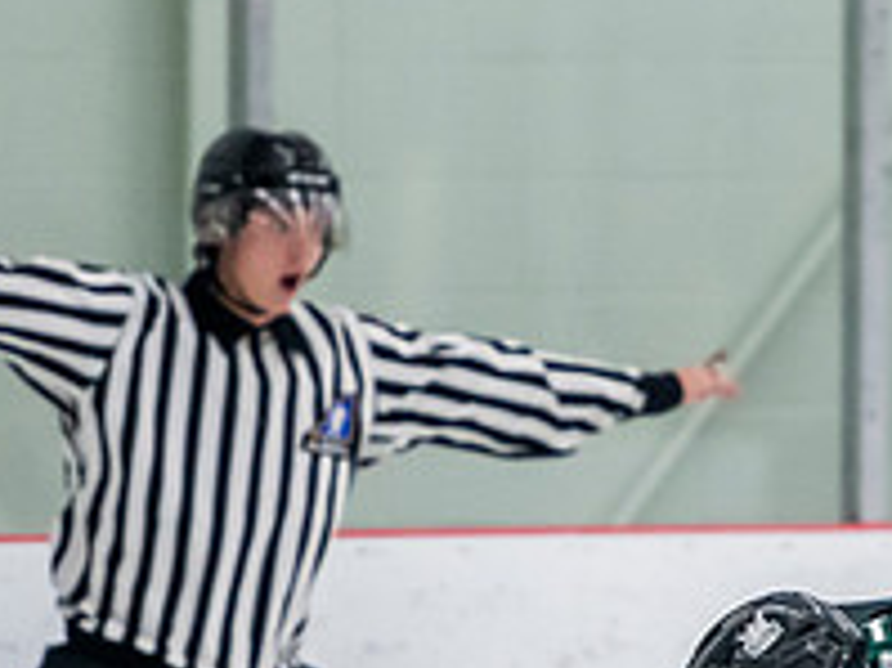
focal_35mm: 755
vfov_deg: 2.0
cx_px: 667
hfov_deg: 2.6
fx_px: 19443
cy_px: 726
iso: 3200
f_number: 3.2
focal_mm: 190
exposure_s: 1/640
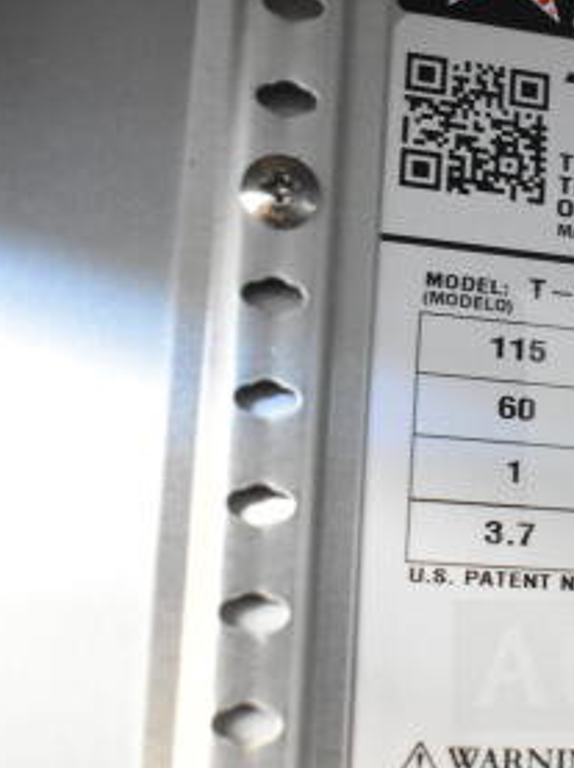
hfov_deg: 19.2
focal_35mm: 70
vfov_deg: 27.6
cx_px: 763
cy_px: 512
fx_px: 1551
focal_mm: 22
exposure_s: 1/30
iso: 7200
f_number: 3.8
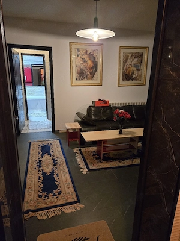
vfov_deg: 73.9
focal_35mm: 23
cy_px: 120
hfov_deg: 58.9
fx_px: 159
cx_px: 90
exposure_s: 1/101
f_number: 1.8
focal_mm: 5.4
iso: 1600
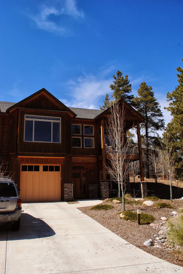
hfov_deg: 43.7
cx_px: 92
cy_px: 137
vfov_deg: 61.9
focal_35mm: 30
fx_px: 228
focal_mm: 20
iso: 100
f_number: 9
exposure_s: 1/200
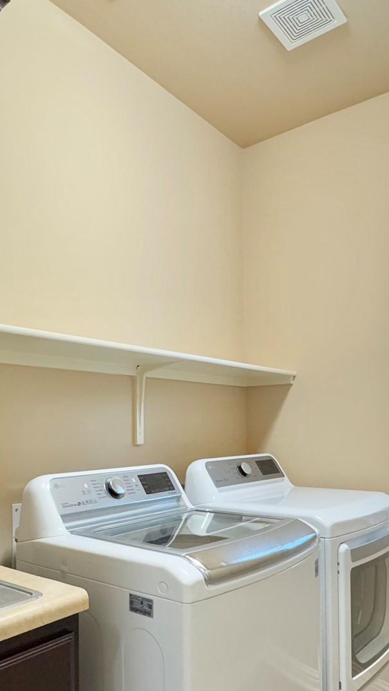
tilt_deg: -0.7
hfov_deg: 40.1
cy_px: 430
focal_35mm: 29
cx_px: 170
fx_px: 532
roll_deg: +1.0
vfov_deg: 65.1
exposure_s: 1/60
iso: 320
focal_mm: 2.22
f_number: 2.2
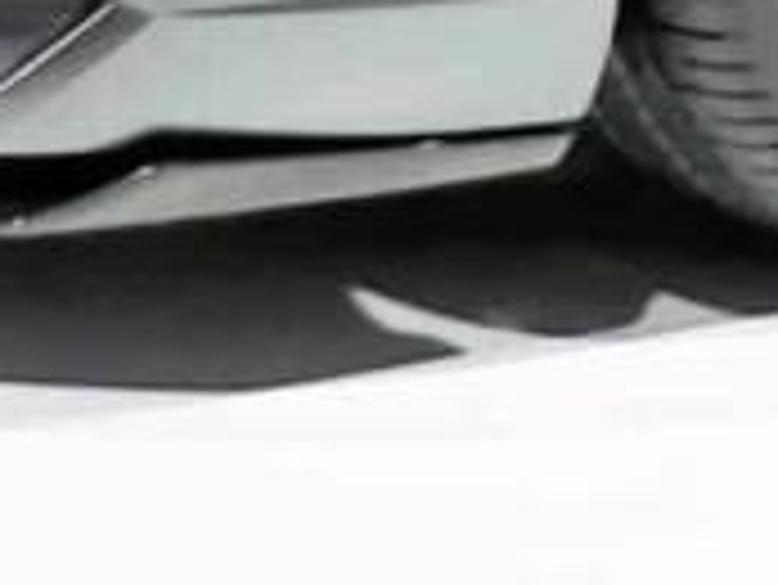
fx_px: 5623
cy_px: -738
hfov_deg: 7.8
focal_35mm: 250
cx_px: 949
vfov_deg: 5.8
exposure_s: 1/100
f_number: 2.8
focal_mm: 6
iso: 80
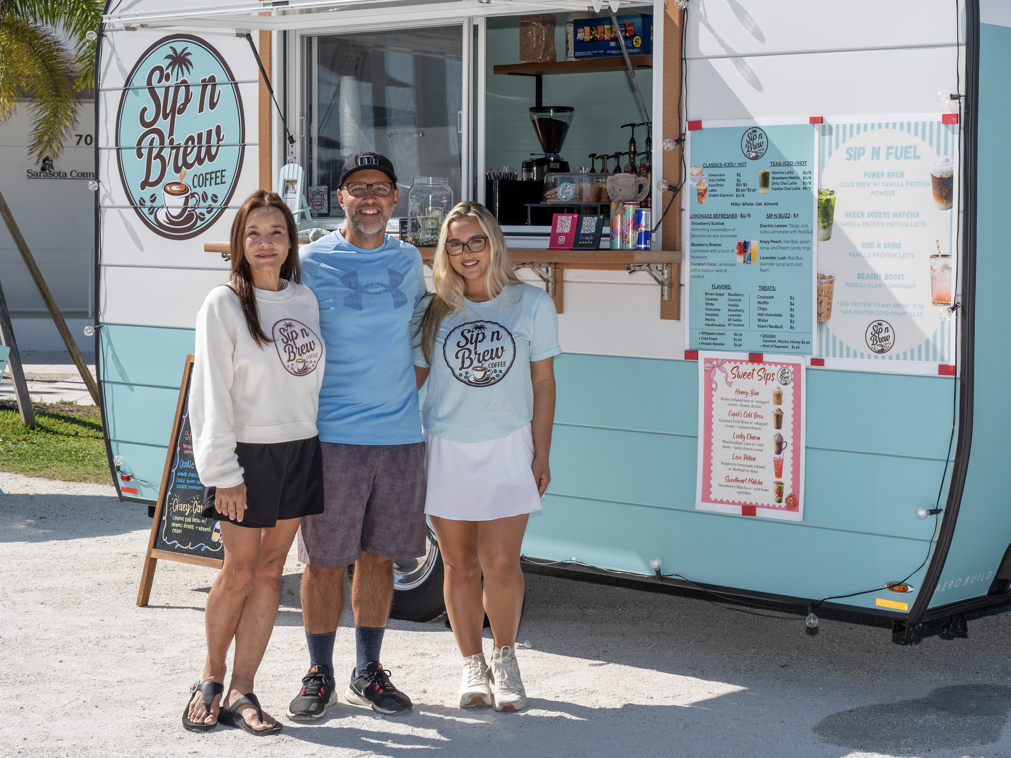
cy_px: 295
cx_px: 639
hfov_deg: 29.7
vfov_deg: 22.5
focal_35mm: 65
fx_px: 1898
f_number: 10
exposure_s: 1/200
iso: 100
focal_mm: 44
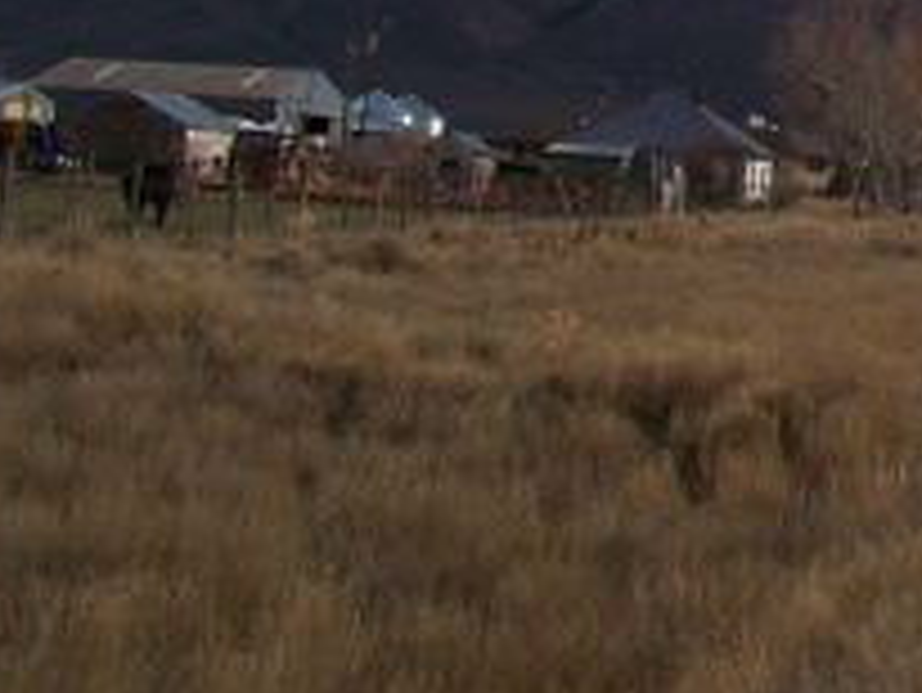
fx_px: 2745
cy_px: -122
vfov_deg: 14.0
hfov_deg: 17.4
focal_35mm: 103
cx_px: 1318
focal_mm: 5.85
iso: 64
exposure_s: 1/640
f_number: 4
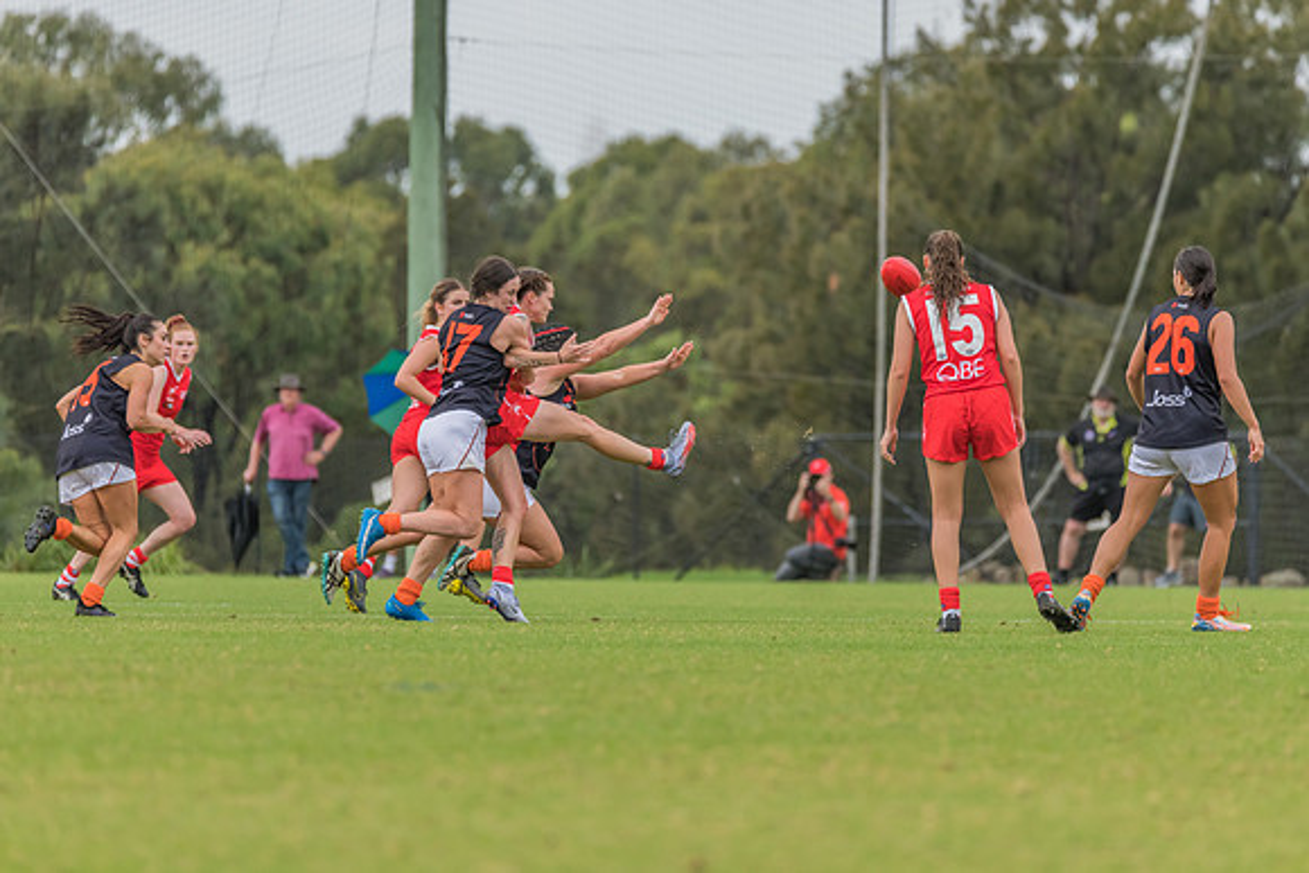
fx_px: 14404
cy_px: 402
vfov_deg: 3.5
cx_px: 625
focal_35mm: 396
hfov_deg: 5.2
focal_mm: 360
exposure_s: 1/1250
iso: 900
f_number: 6
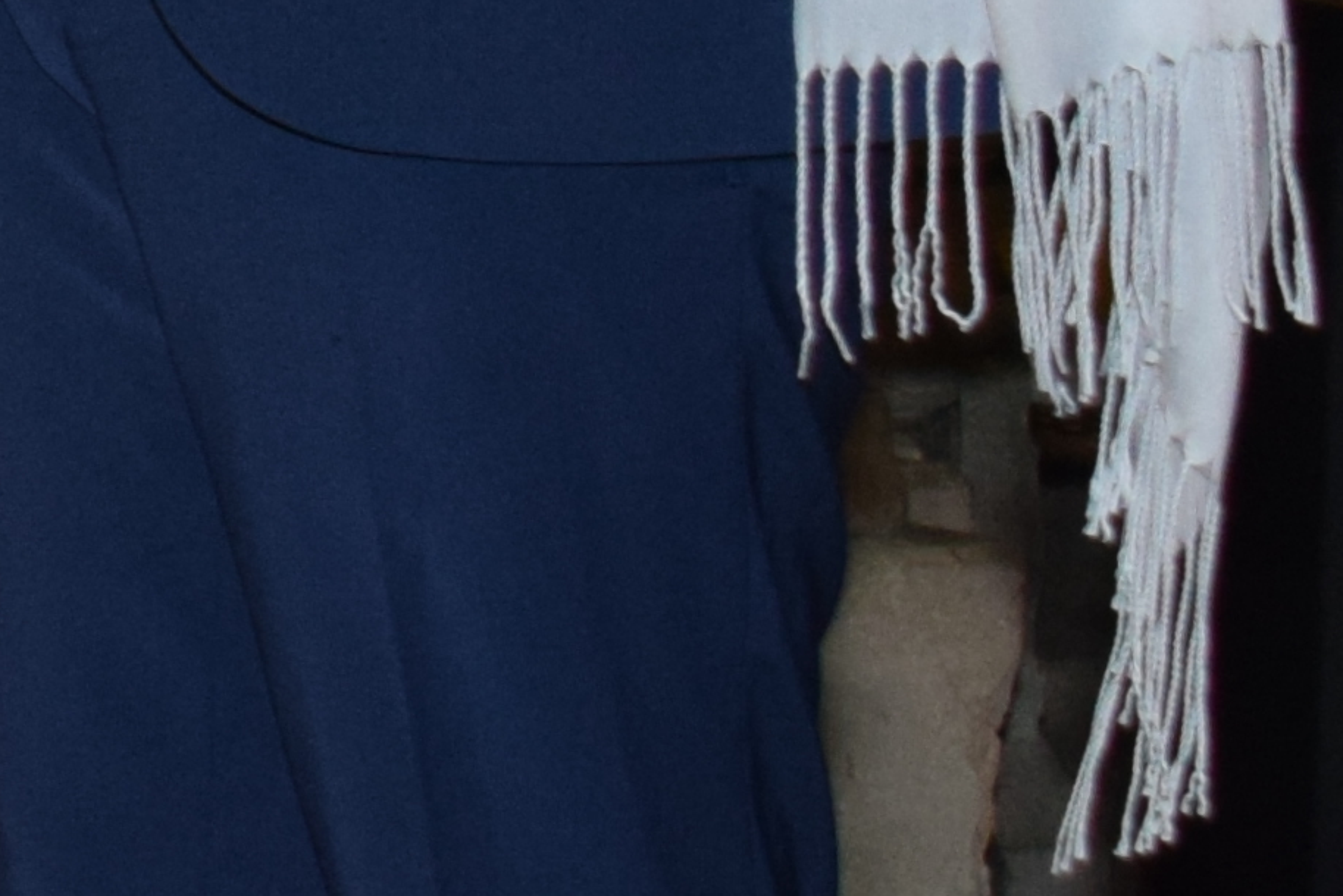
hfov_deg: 5.3
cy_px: -1108
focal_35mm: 374
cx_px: -2141
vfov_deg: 3.6
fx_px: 13956
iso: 1000
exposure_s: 1/60
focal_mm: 38
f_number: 7.1
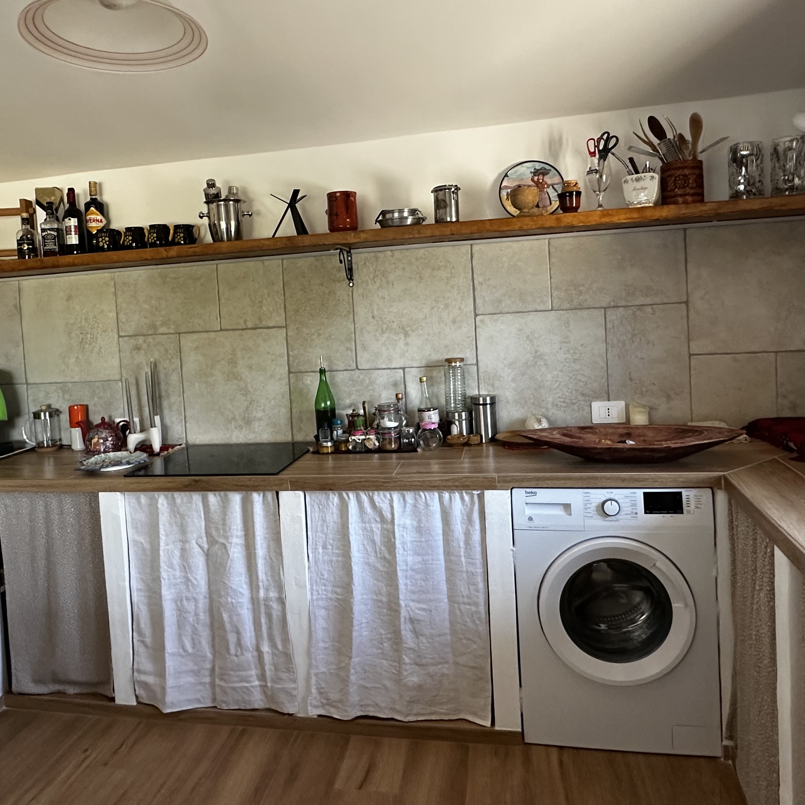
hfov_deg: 62.9
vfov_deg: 62.7
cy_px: 347
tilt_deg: -3.7
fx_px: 658
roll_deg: +4.1
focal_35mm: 25
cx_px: 377
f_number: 2.2
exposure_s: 1/99
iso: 320
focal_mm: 2.22
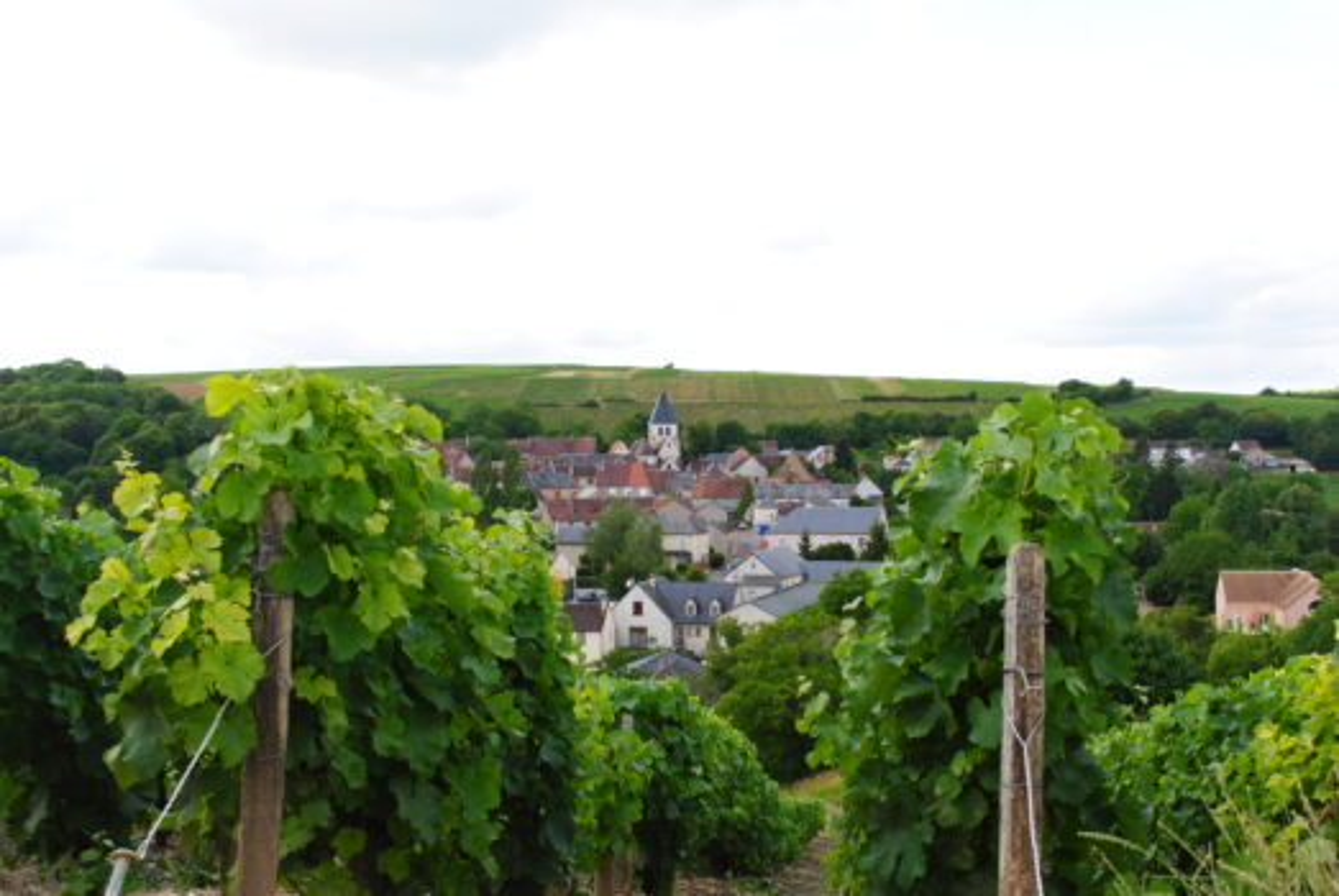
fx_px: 1564
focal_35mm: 42
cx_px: 670
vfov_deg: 32.0
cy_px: 448
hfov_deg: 46.4
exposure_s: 1/160
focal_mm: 28
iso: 200
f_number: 9
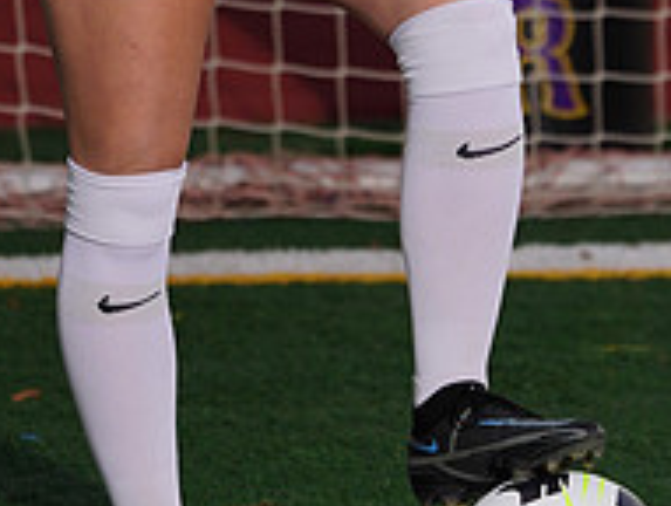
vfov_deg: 2.0
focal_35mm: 746
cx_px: 293
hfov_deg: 2.7
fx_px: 14488
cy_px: -126
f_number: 5.6
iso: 320
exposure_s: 1/200
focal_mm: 256
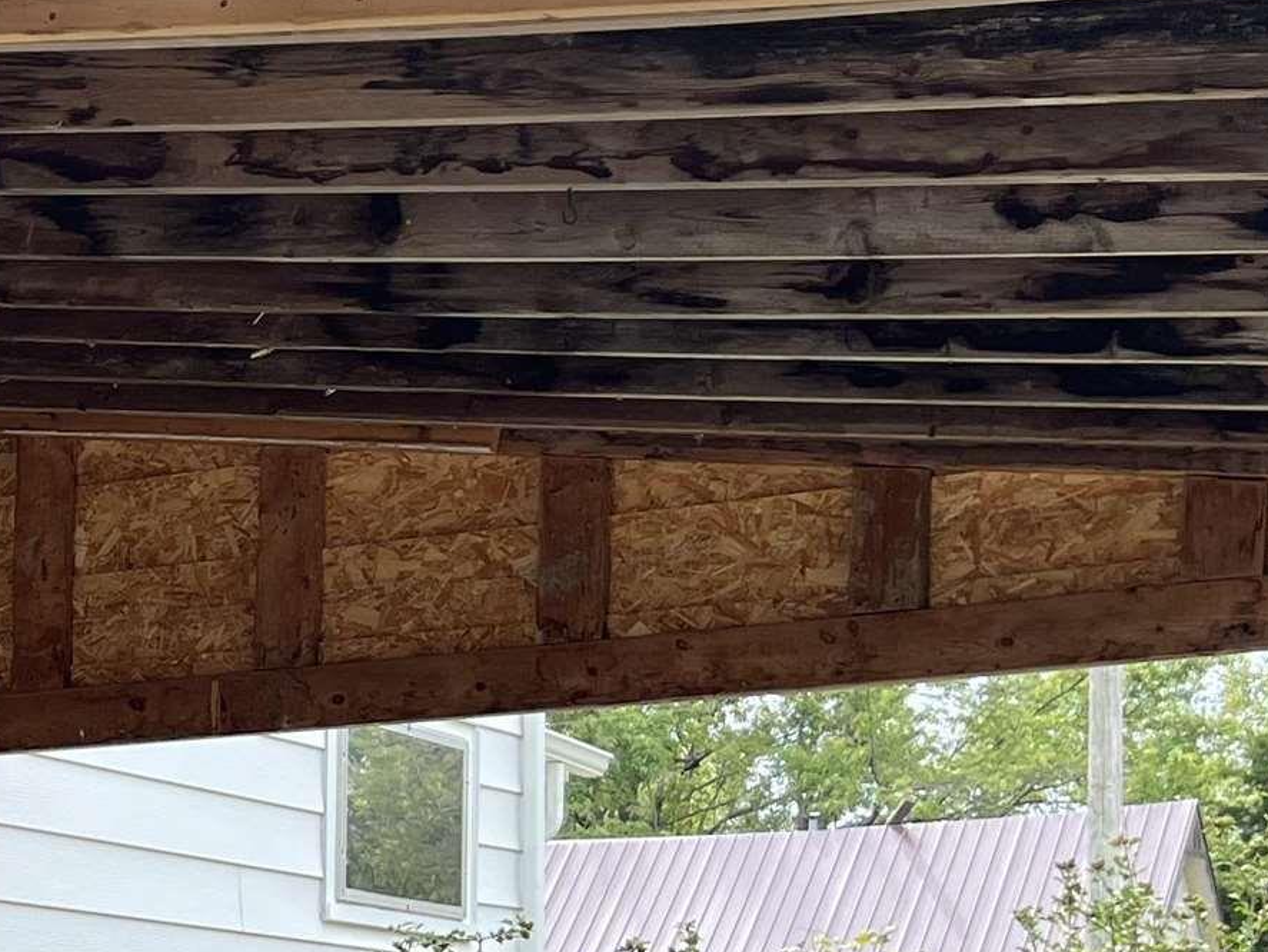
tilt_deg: -2.5
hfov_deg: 19.8
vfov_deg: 15.5
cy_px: 1309
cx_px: -429
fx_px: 3298
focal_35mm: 90
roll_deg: +0.2
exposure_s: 1/592
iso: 50
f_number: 1.6
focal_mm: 5.1
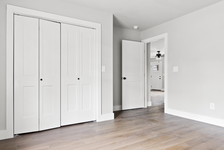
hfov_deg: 73.7
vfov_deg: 53.1
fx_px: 149
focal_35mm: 24
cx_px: 112
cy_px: 75
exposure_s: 1/1.25
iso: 250
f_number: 9
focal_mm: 16
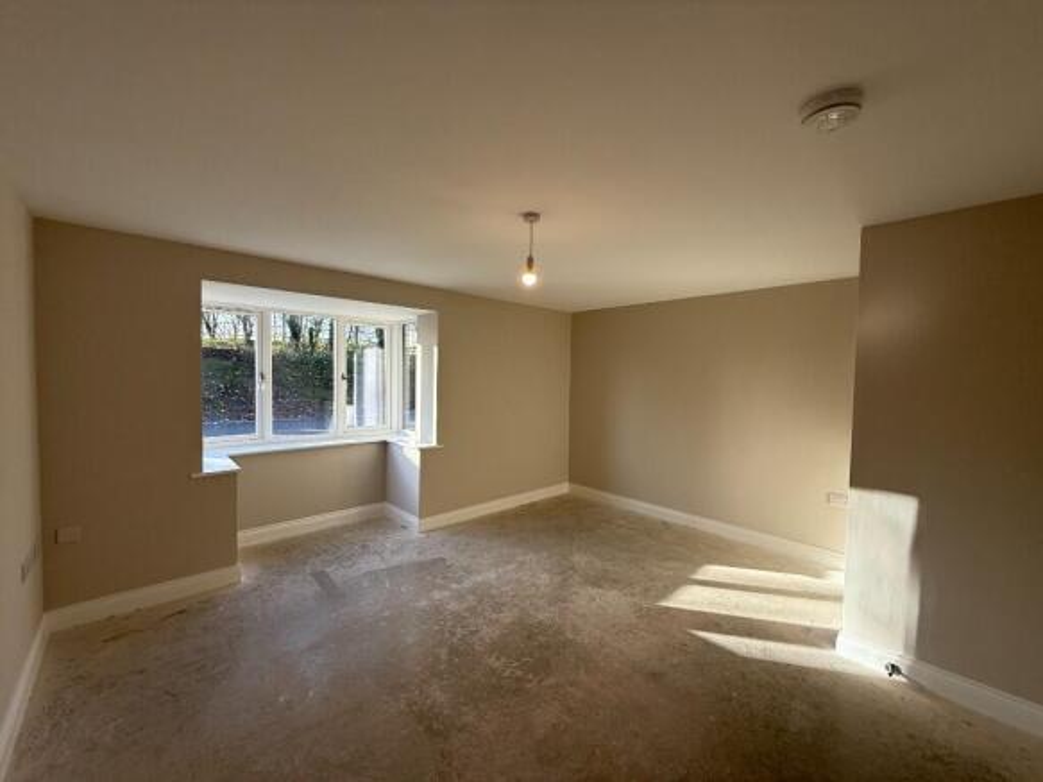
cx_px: 522
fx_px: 422
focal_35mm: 14
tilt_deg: -1.5
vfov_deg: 85.7
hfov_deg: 102.1
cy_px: 391
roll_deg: -1.0
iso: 64
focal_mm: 2.22
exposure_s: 1/146
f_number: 2.2
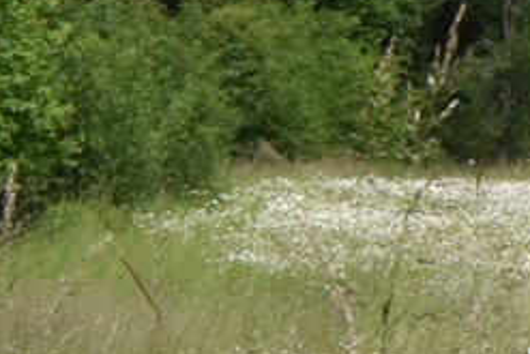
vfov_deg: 5.6
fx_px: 3638
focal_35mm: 247
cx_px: 1456
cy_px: 153
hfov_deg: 7.5
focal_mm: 24
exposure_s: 1/1000
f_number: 16
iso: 1600
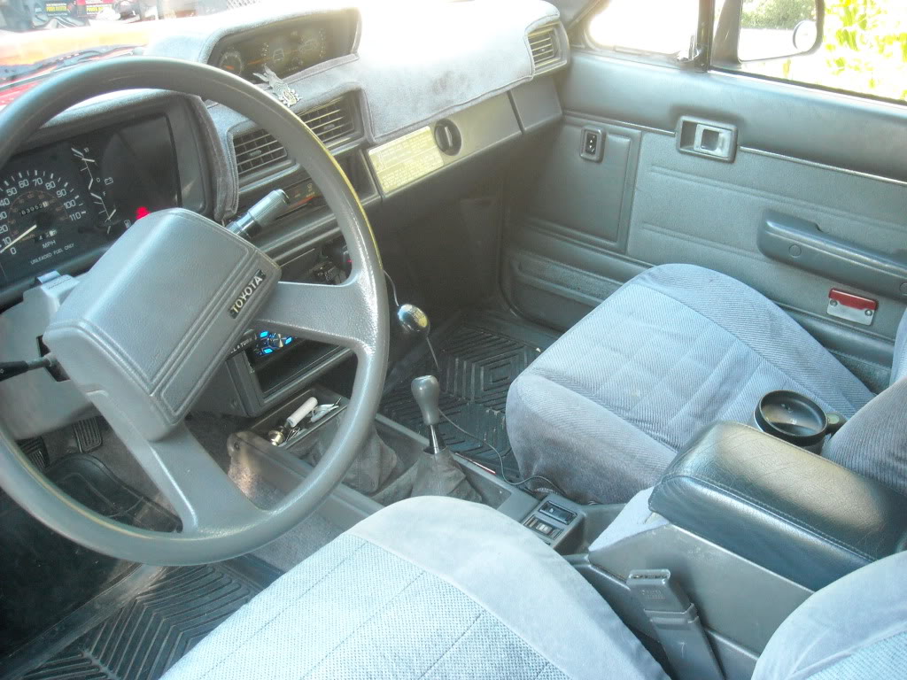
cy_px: 340
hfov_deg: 52.6
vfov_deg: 40.7
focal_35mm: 35
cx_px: 454
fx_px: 917
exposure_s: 1/47
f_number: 2.8
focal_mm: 5.7
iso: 400
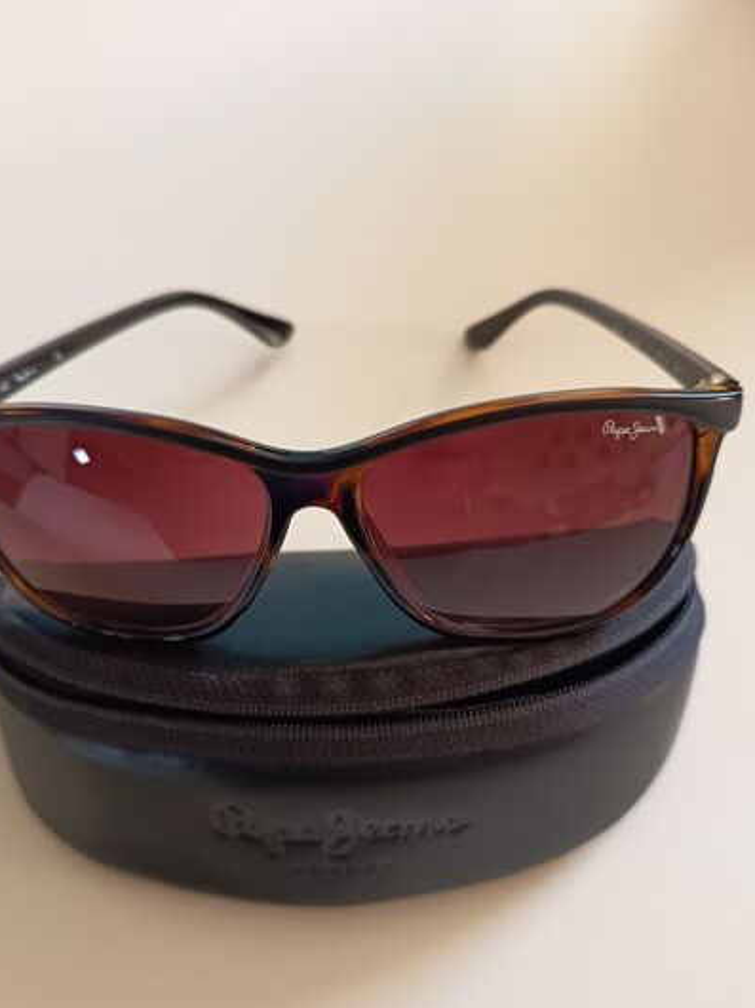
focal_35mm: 29
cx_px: 346
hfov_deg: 48.1
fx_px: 844
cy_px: 559
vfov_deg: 61.5
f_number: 1.7
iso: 388
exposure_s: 1/33.3
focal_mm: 5.27
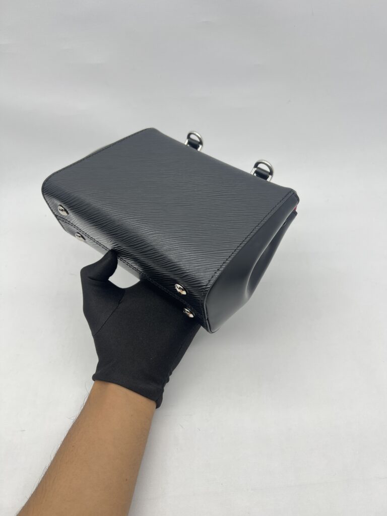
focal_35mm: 26
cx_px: 194
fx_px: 388
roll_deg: +5.3
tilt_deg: -43.7
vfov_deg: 67.3
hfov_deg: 53.1
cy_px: 258
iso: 40
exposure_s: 1/100
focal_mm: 5.7
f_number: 1.5
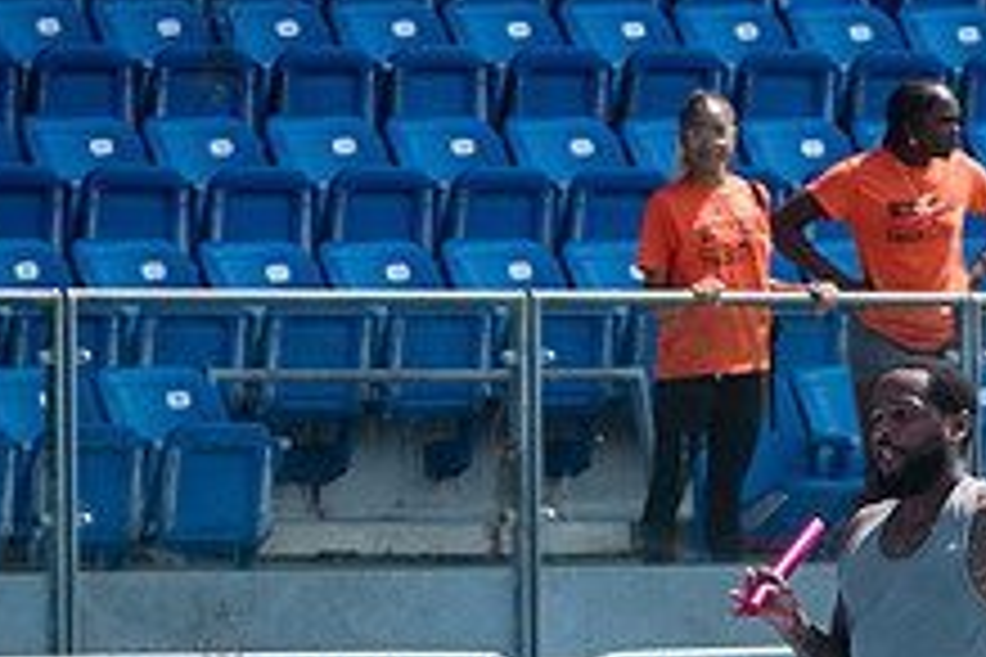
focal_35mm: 581
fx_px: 15912
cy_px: 702
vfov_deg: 2.4
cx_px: 896
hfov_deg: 3.5
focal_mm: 155
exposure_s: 1/1250
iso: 250
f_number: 4.5
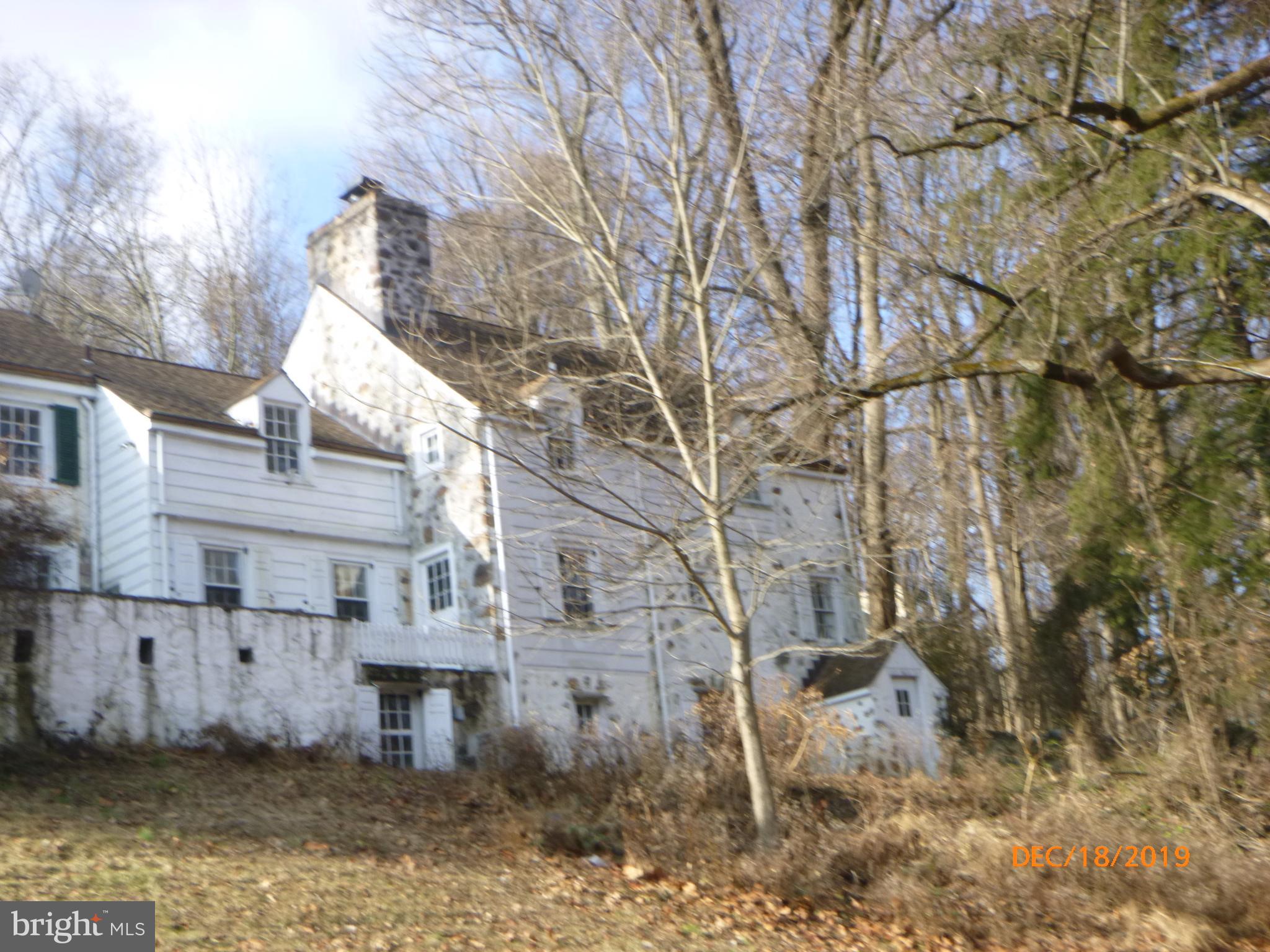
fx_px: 1834
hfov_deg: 38.2
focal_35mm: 50
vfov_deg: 29.1
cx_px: 635
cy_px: 476
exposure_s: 1/100
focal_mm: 9
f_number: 4.9
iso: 100
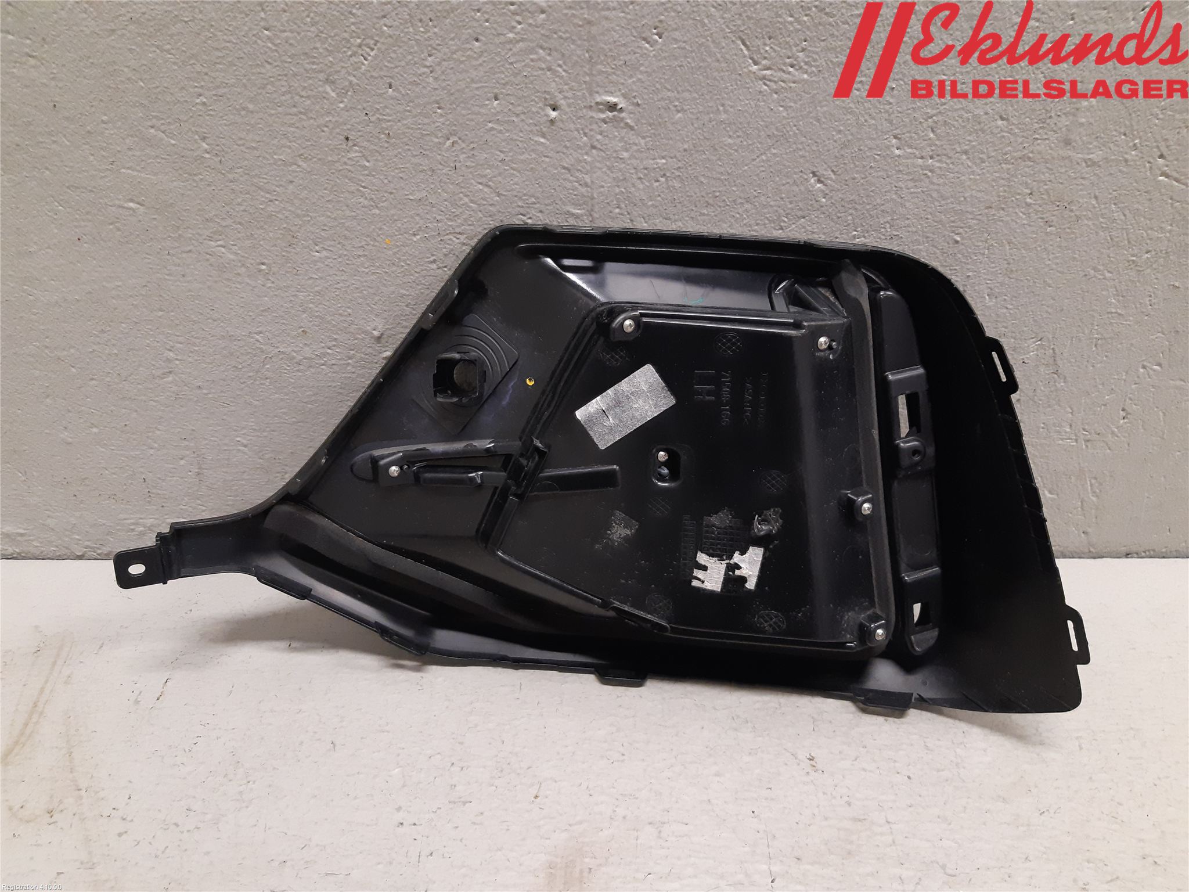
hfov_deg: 67.3
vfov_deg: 53.1
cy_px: 446
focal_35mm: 26
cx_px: 594
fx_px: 893
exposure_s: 1/50
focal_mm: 3.93
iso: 200
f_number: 1.7
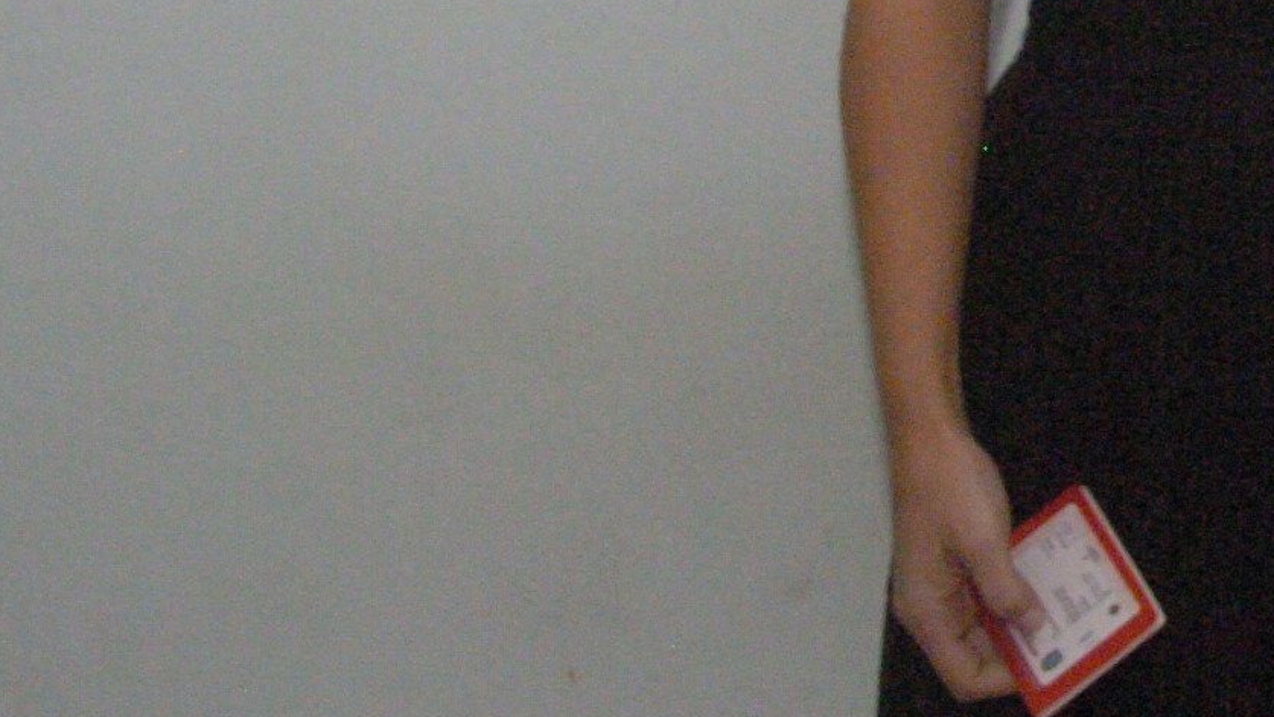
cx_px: 1658
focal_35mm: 120
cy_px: -486
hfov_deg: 16.8
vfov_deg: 9.7
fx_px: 4054
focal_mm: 26
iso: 1600
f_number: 8
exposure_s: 1/250
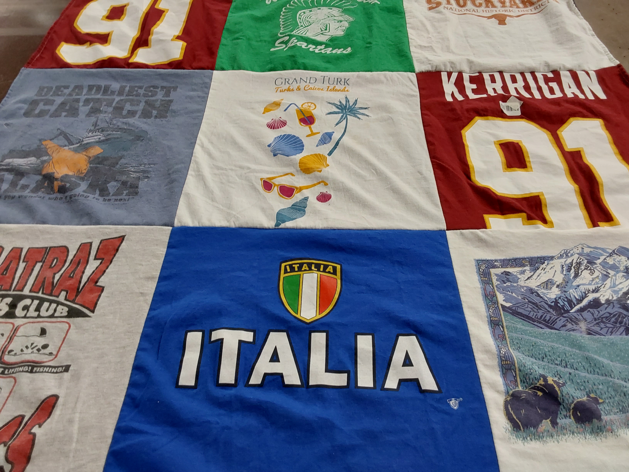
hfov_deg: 63.4
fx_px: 509
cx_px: 314
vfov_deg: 49.7
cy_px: 236
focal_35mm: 28
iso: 100
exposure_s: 1/60
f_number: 1.9
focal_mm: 2.91
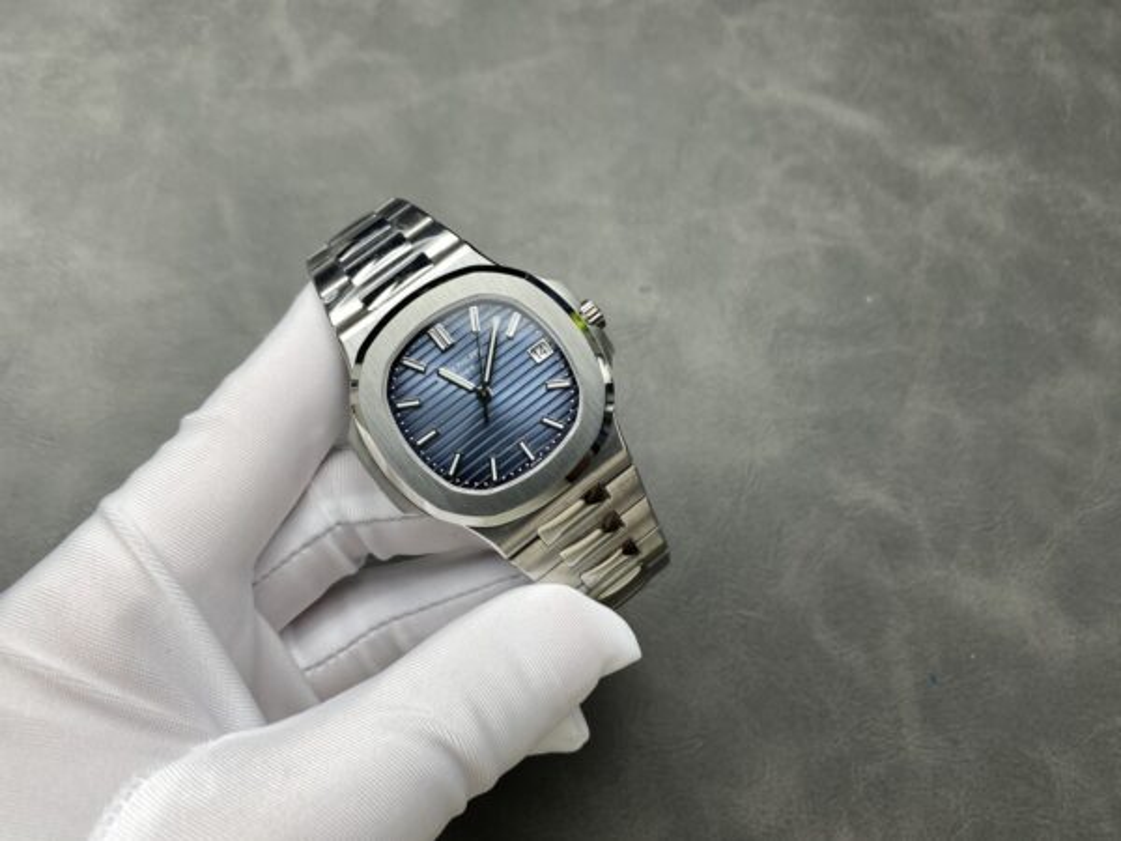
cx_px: 560
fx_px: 810
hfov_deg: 69.4
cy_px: 420
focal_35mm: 25
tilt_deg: -72.4
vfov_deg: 54.9
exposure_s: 1/175
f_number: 1.8
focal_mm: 4.25
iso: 32
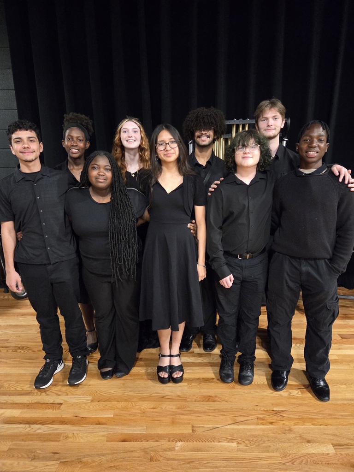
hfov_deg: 58.9
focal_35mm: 23
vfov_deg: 73.9
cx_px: 177
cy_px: 236
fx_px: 314
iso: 2000
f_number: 1.8
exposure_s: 1/120
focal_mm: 5.4
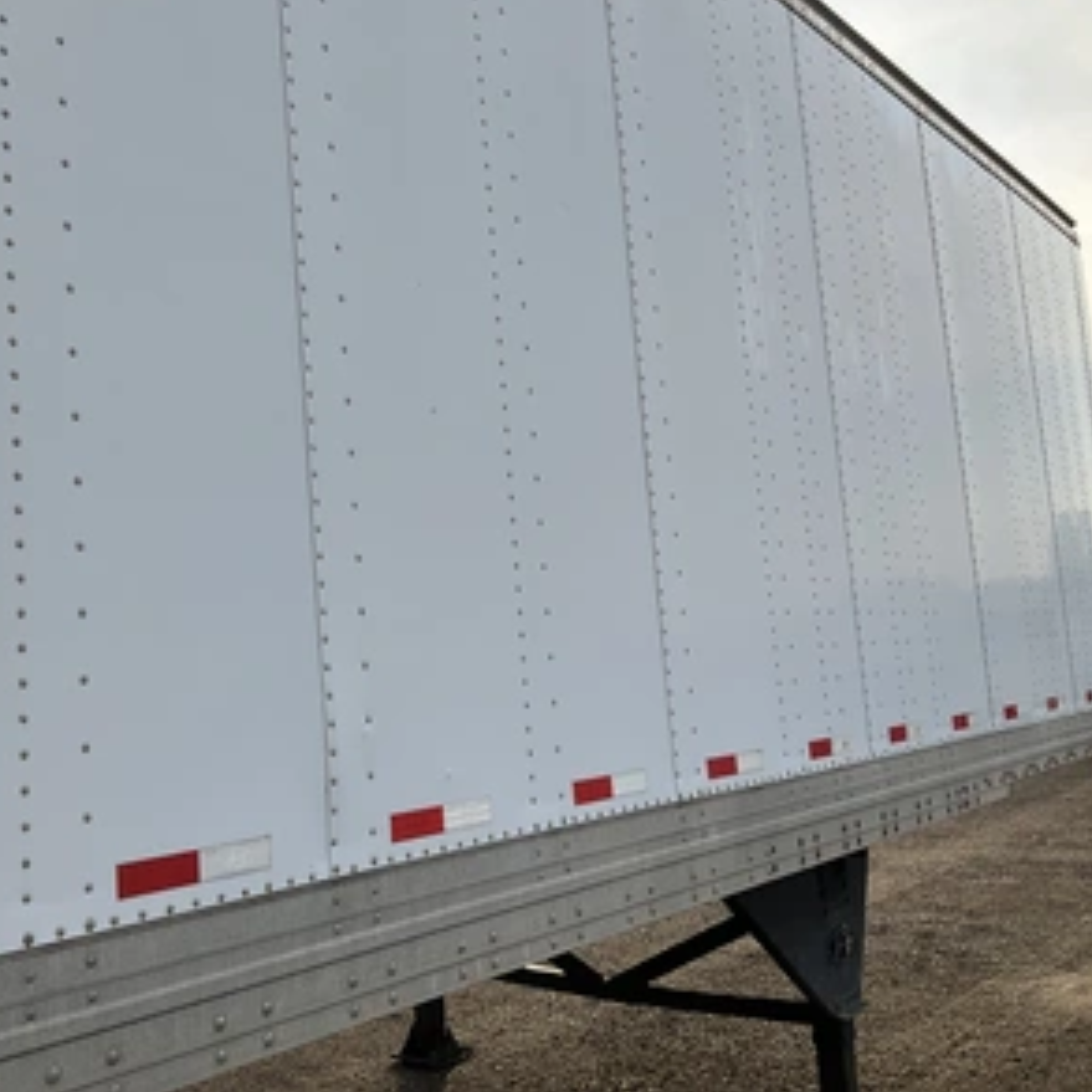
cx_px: 391
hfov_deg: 46.7
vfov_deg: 47.2
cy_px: 537
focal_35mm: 35
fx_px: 1249
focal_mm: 3
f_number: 1.8
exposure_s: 1/883
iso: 25
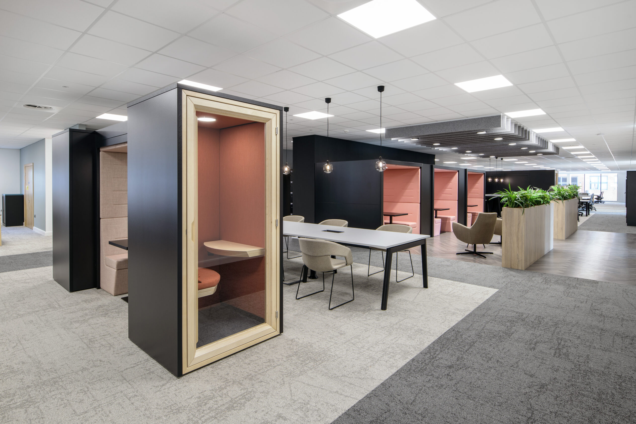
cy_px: 212
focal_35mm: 19
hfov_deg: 86.9
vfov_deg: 64.6
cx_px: 318
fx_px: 336
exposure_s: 1/1.67
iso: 160
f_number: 10
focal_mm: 19
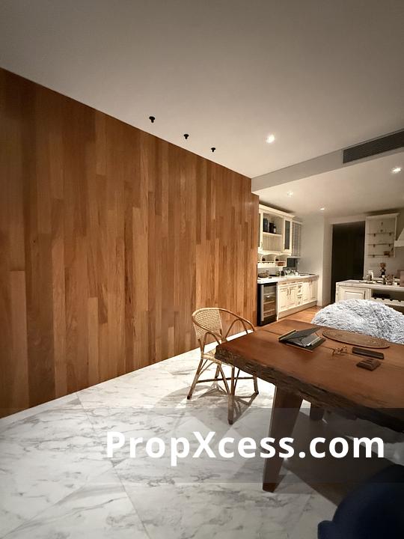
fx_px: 218
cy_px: 270
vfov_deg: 102.1
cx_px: 202
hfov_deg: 85.7
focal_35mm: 14
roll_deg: -0.9
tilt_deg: -2.3
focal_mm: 2.22
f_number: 2.2
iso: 3200
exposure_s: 1/17
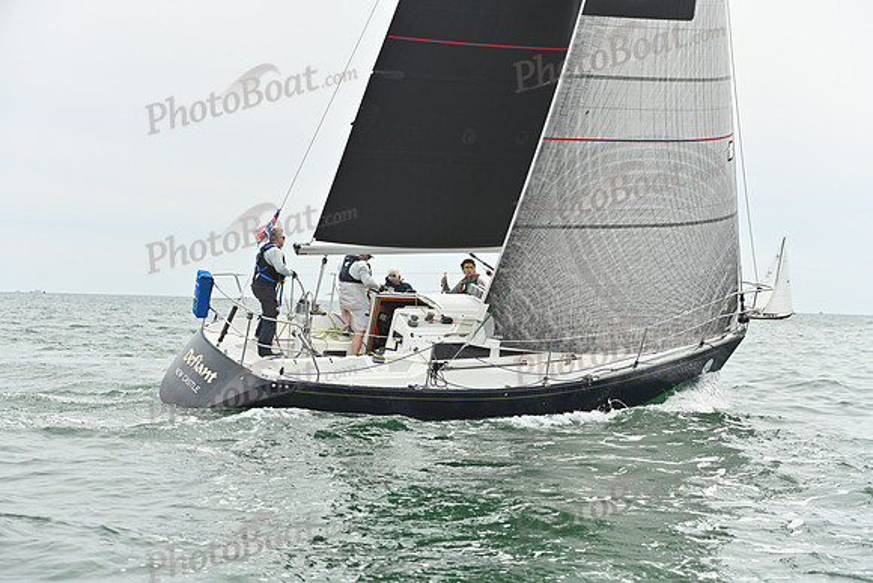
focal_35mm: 70
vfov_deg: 19.5
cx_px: 436
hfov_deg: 28.8
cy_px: 292
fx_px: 1698
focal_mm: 70
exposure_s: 1/1600
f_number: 5.6
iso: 320
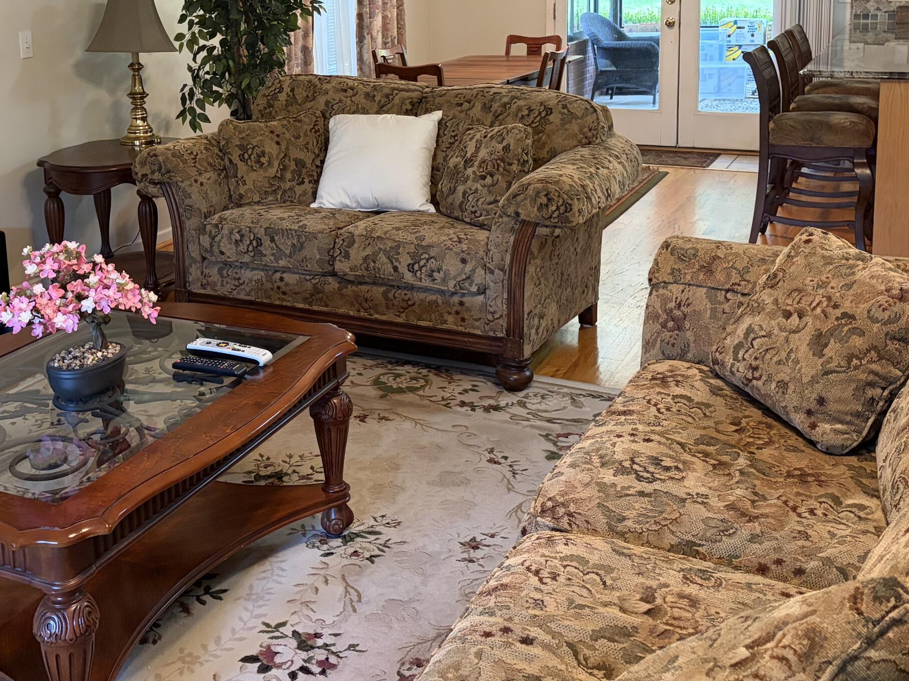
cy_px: 136
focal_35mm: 43
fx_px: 1129
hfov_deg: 43.6
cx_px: 355
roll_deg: +2.1
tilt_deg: -8.8
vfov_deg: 32.7
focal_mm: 5.96
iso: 400
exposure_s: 1/60
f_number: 1.6
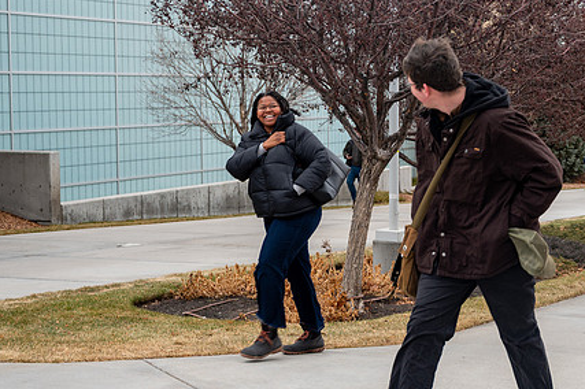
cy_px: 211
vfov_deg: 17.5
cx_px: 450
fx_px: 1266
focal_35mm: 78
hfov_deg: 25.6
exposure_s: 1/200
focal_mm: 46
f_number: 4
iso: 125
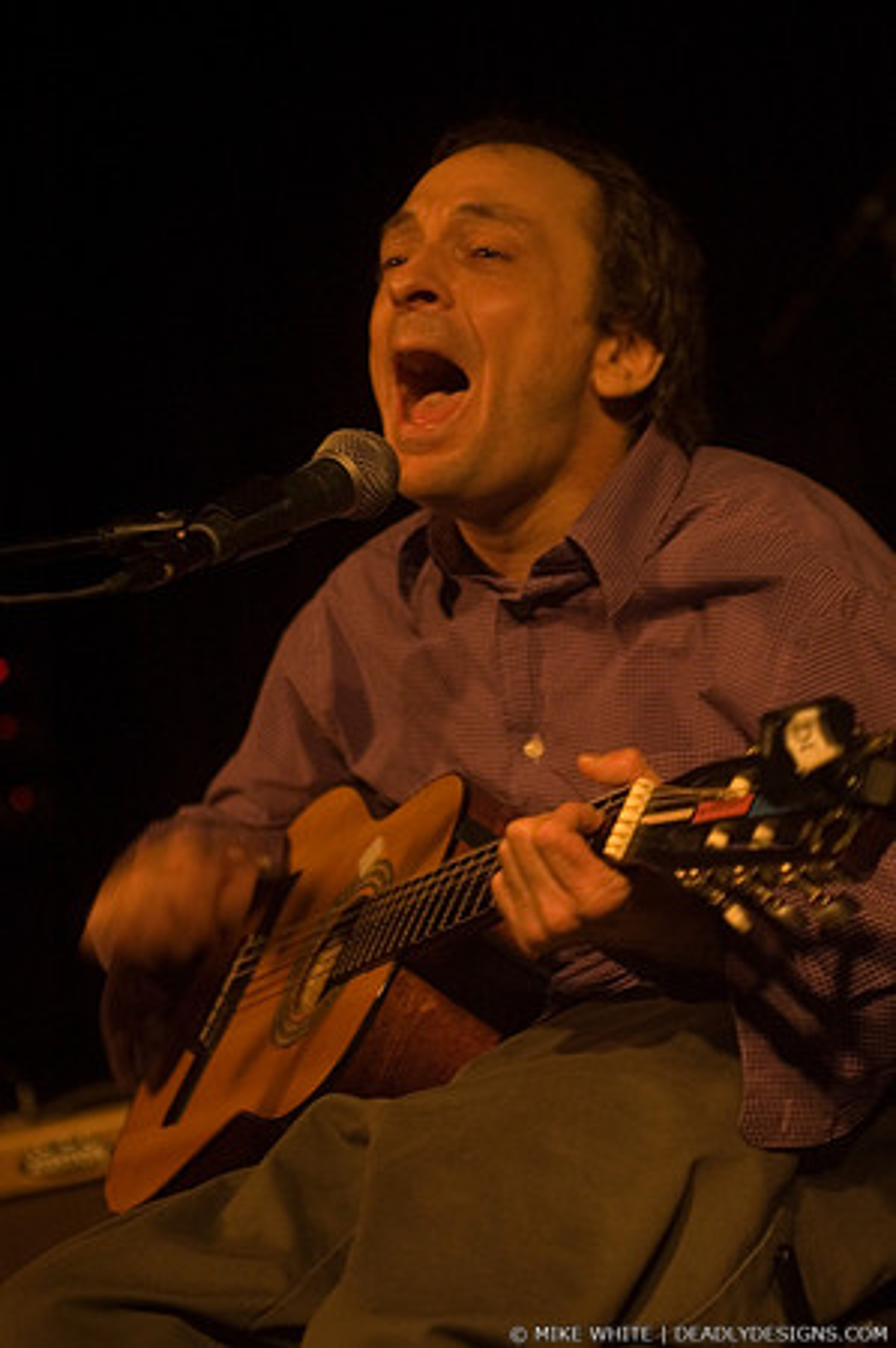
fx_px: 3929
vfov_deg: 19.5
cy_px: 674
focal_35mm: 105
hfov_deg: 13.0
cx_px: 448
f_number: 3.2
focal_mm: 70
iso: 400
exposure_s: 1/30
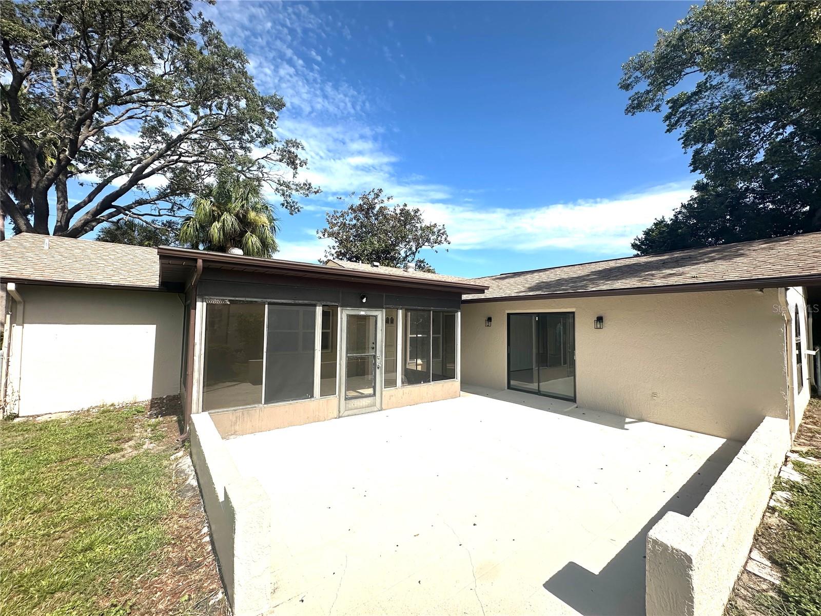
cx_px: 410
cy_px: 308
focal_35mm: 14
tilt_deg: +2.8
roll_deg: -0.3
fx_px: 332
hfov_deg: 102.1
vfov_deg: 85.7
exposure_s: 1/2817
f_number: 2.2
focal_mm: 2.22
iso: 50
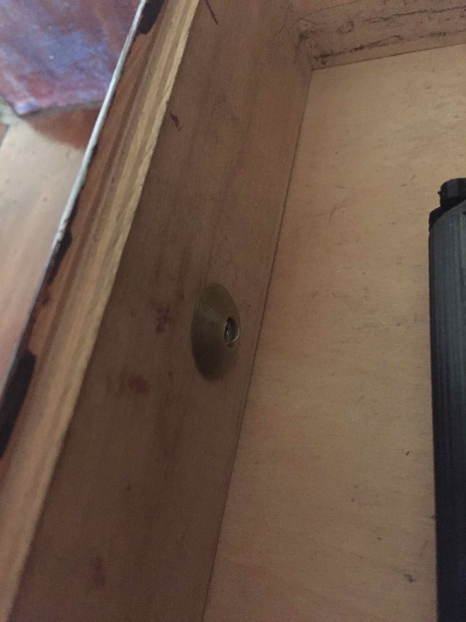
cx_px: 233
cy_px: 311
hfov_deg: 48.2
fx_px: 521
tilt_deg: -56.2
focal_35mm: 29
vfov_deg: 61.7
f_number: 2.2
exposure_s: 1/17
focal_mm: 4.15
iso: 1250
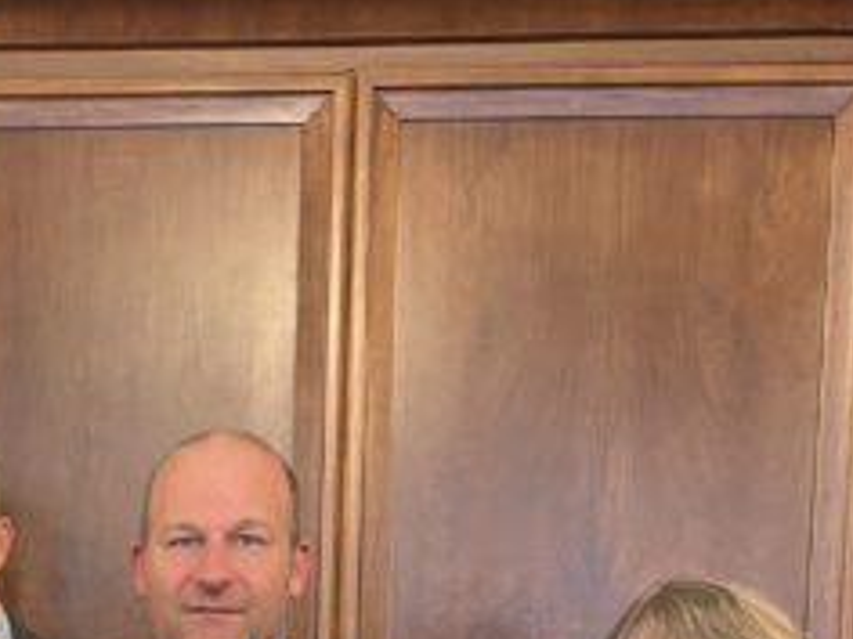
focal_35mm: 69
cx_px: 38
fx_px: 1700
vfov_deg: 19.6
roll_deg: -0.3
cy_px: 839
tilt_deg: -5.4
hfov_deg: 26.9
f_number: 1.6
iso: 125
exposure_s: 1/50
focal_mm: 5.1
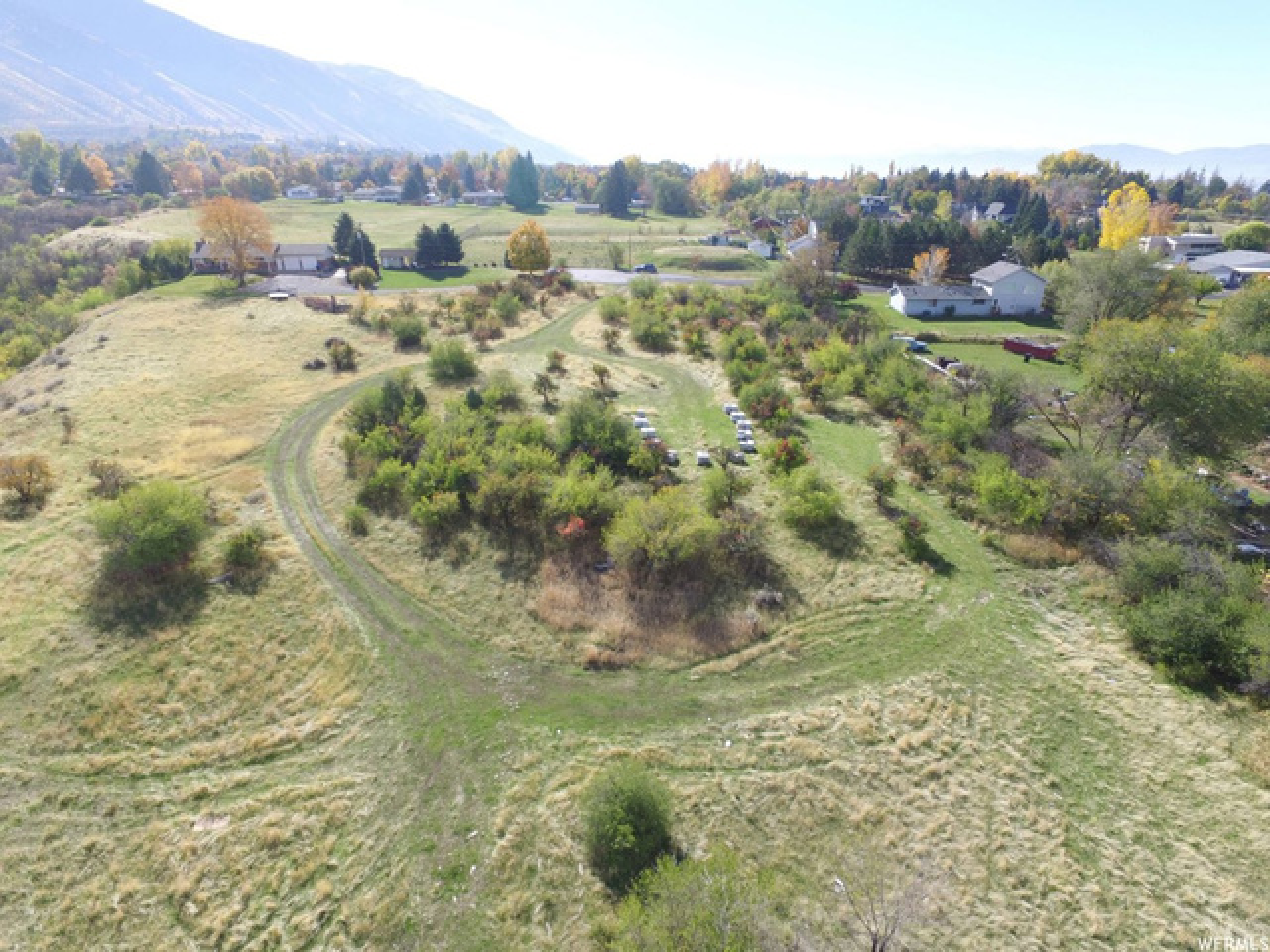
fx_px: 734
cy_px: 476
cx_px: 635
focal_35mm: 20
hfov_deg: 81.7
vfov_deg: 66.0
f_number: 2.8
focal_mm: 3.61
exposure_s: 1/493
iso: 100
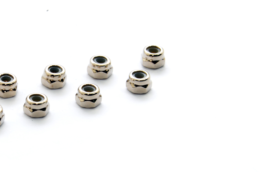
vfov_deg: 2.6
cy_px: 88
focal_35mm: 526
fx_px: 3794
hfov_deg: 3.9
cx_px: 40
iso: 400
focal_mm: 200
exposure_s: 1/60
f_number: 22
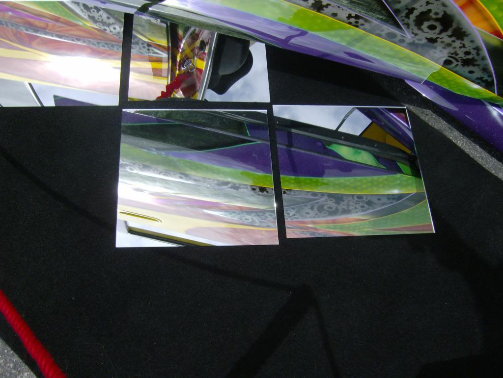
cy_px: 189
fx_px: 524
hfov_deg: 51.3
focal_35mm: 36
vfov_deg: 39.7
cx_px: 252
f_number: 4.7
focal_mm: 6
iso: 100
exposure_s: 1/1081
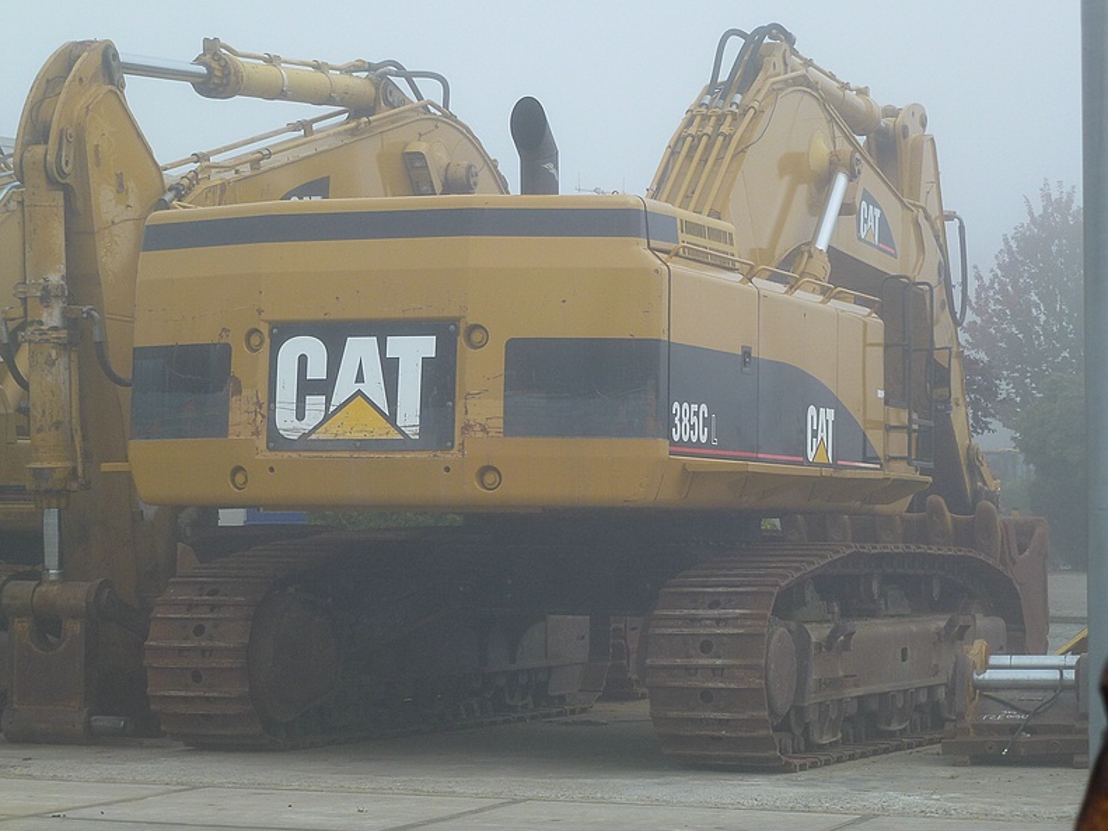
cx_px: 559
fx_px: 2880
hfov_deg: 21.8
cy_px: 416
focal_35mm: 90
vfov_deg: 16.4
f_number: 4.9
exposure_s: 1/160
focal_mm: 16
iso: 100
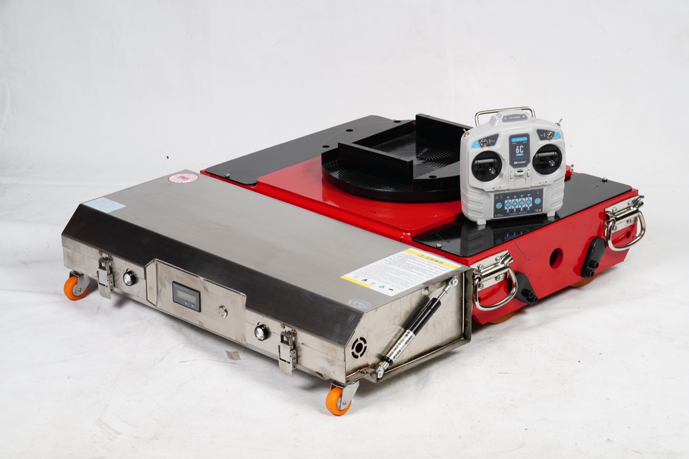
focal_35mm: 99
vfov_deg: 13.8
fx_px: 1894
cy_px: 230
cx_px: 344
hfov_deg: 20.6
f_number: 16
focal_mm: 99
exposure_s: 1/1.25
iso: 100
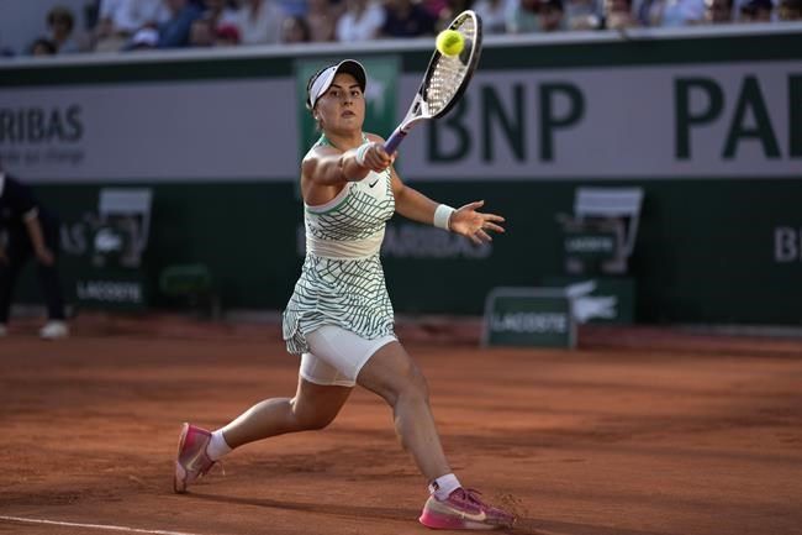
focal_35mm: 135
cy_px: 268
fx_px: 3007
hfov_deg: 15.2
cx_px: 401
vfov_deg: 10.2
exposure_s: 1/2500
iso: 100
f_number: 1.8
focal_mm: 135
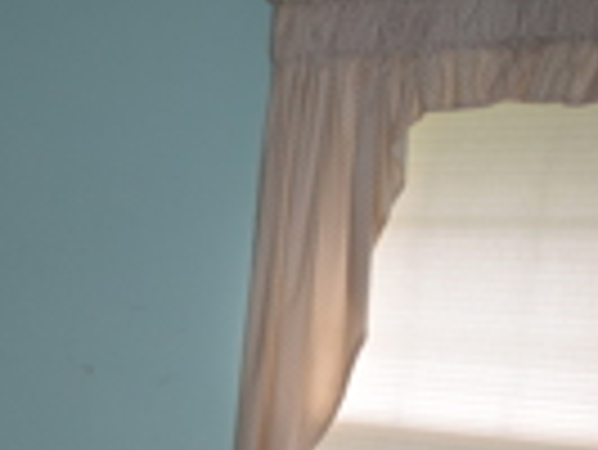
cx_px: -164
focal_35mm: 79
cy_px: 504
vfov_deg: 18.0
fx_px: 1366
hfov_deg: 22.3
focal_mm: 18
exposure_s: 1/100
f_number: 5
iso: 800
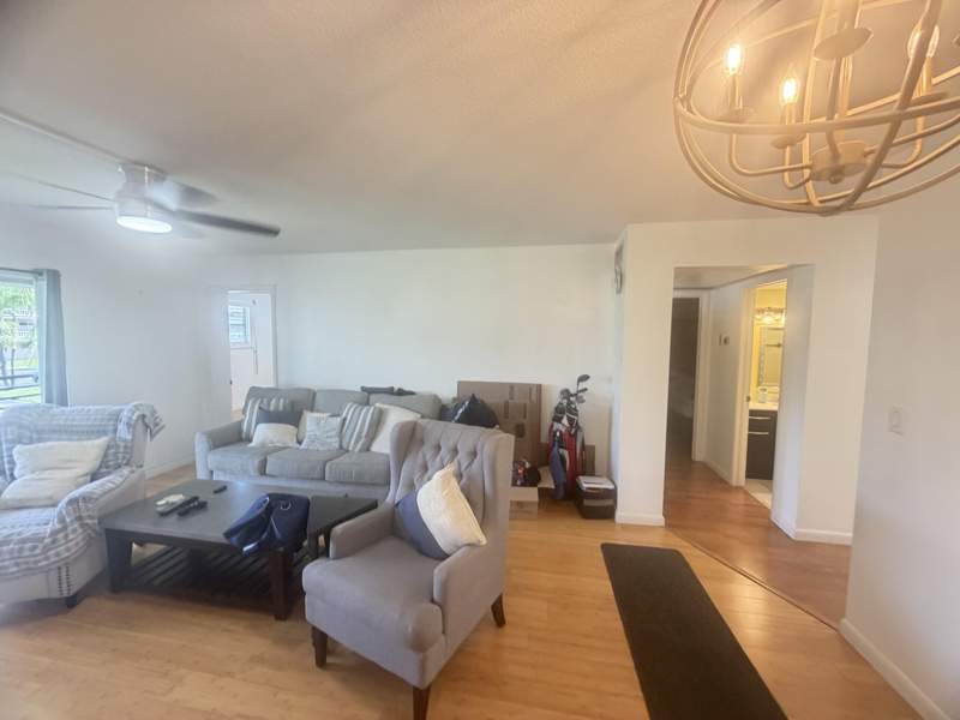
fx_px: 388
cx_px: 480
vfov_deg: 85.7
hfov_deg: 102.1
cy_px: 360
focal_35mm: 14
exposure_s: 1/60
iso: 320
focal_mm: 2.22
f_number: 2.2
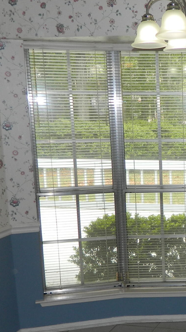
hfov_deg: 18.5
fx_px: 535
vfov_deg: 34.1
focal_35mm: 61
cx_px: 231
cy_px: 221
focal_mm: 4.5
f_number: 3.1
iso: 80
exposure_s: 1/100
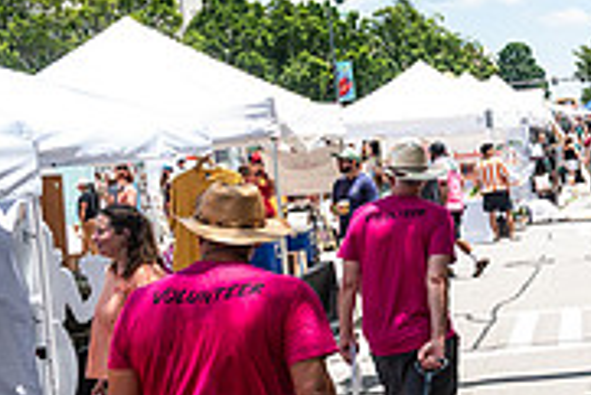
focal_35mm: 77
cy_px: 152
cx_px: 800
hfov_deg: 22.9
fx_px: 1265
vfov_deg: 17.7
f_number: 4.5
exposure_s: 1/1000
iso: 320
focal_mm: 24
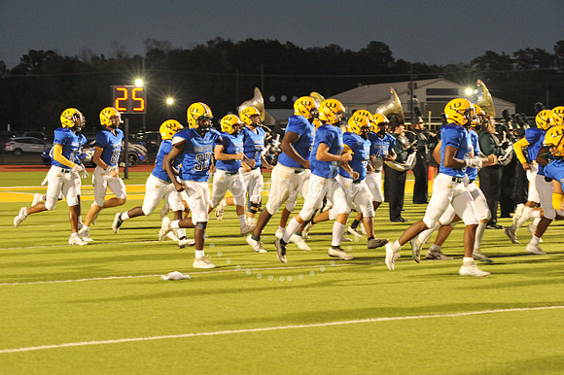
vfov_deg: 13.0
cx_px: 282
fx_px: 1644
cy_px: 188
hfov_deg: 19.5
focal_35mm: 105
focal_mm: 105
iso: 5000
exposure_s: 1/125
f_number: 5.6
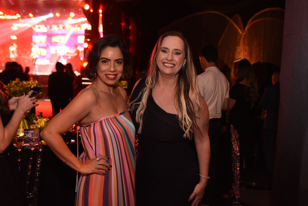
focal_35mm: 35
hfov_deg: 54.4
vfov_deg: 37.9
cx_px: 154
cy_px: 103
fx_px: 300
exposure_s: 1/160
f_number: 3.2
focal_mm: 35
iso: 2500
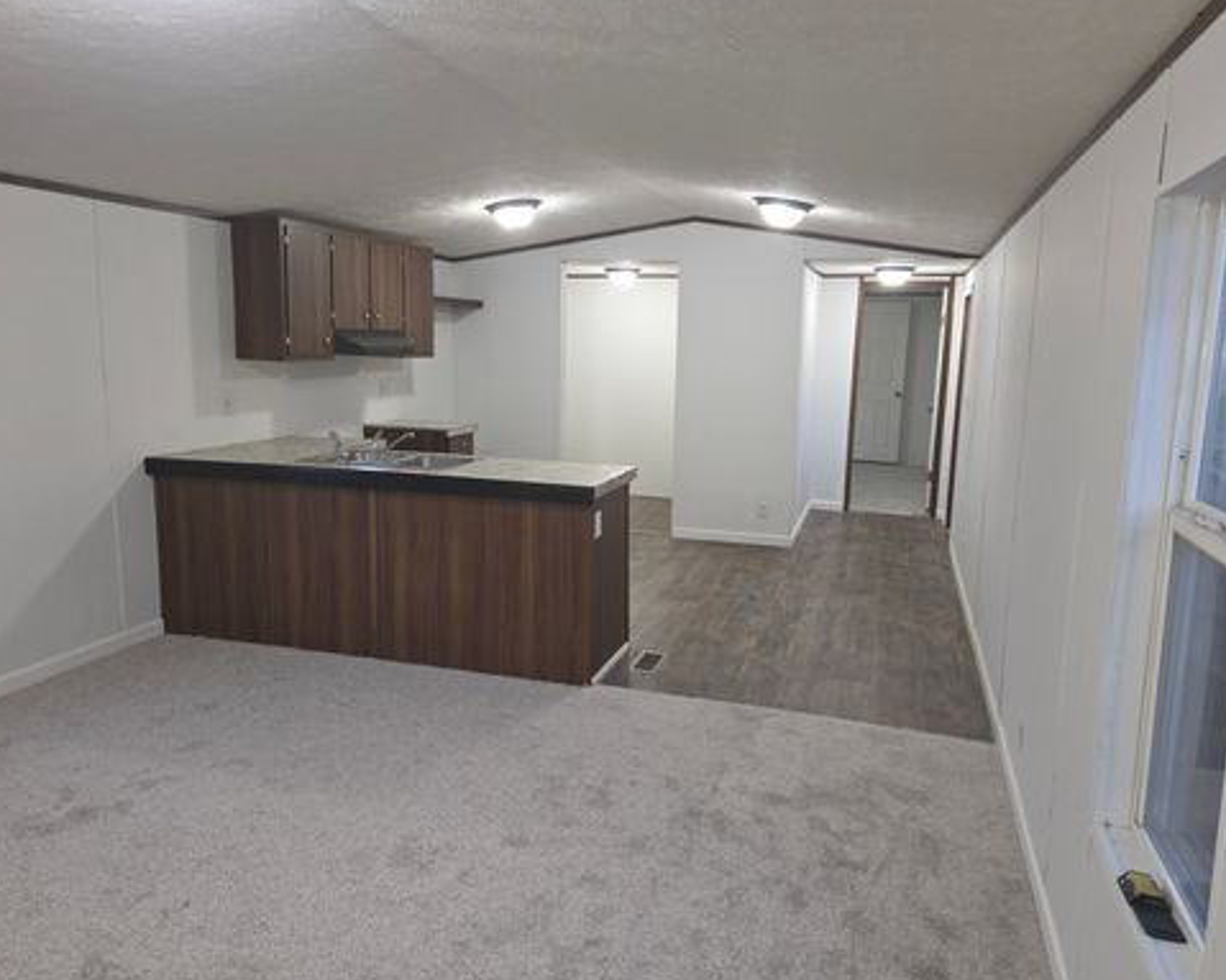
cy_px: 481
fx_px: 907
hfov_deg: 68.1
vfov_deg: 56.8
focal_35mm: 25
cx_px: 608
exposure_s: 1/30
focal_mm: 5.4
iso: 100
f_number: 1.8
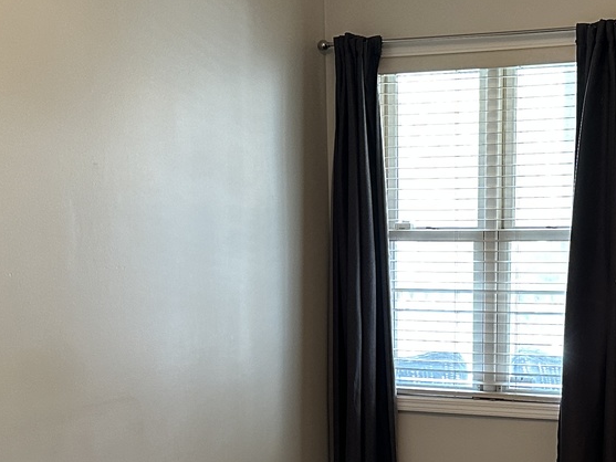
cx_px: 437
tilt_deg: -10.9
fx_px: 1104
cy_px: 414
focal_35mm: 62
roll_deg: +0.0
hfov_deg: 30.8
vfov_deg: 23.1
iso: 500
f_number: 1.78
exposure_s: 1/60
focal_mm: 6.86
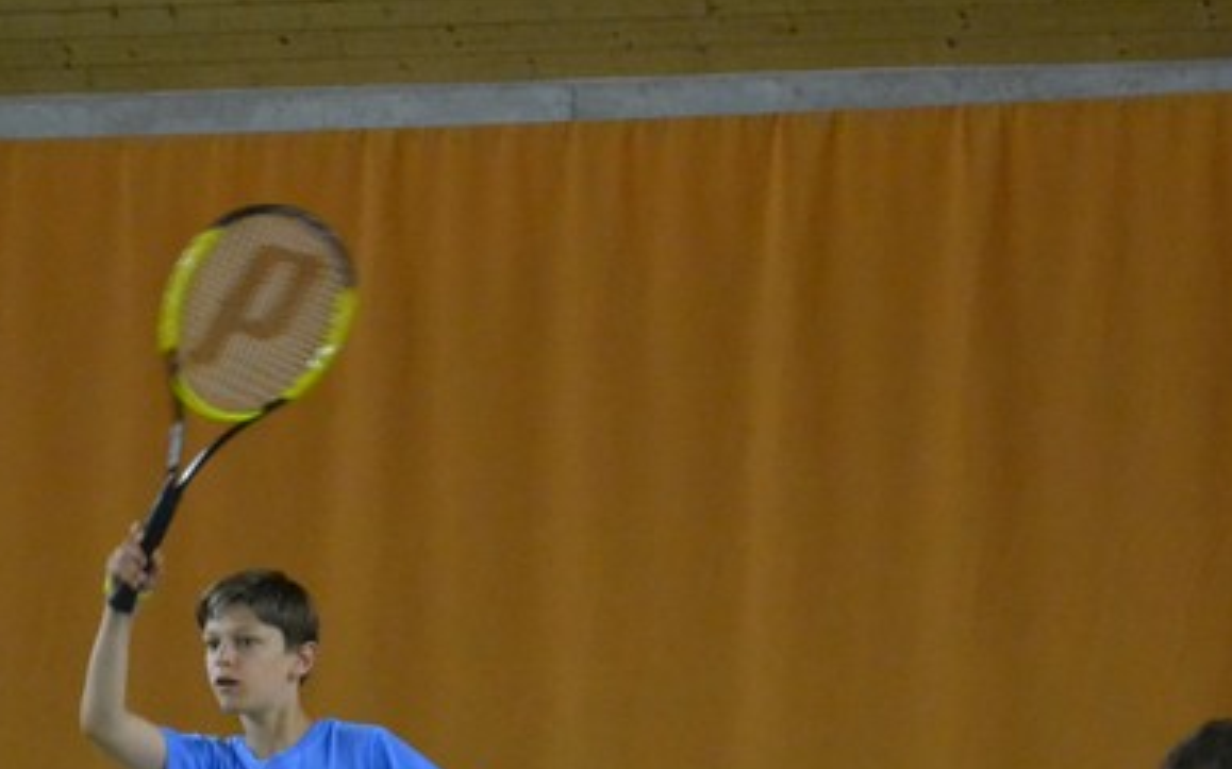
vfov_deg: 5.9
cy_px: 815
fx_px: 7497
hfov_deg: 9.4
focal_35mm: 223
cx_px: 297
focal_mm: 55
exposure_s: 1/160
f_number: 5.6
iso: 3200
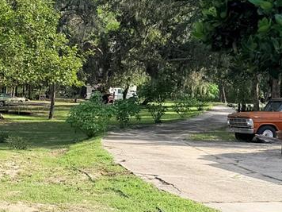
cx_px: 6
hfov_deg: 26.8
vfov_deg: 21.3
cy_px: 124
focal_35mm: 69
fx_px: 562
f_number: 1.78
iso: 80
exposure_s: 1/1812
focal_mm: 6.76
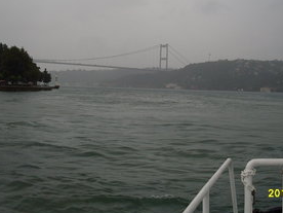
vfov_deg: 26.4
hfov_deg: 34.7
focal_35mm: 55
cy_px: 69
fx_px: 450
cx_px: 178
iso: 80
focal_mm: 6.3
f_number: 2.8
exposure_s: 1/350
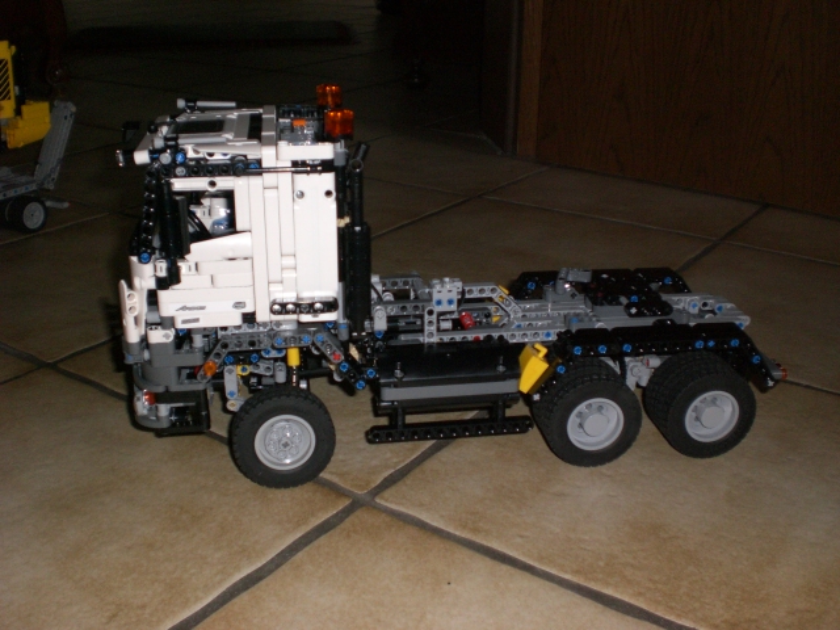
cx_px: 420
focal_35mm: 38
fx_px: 922
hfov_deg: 49.0
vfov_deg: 37.7
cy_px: 315
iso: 200
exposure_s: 1/60
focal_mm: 6.3
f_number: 3.1
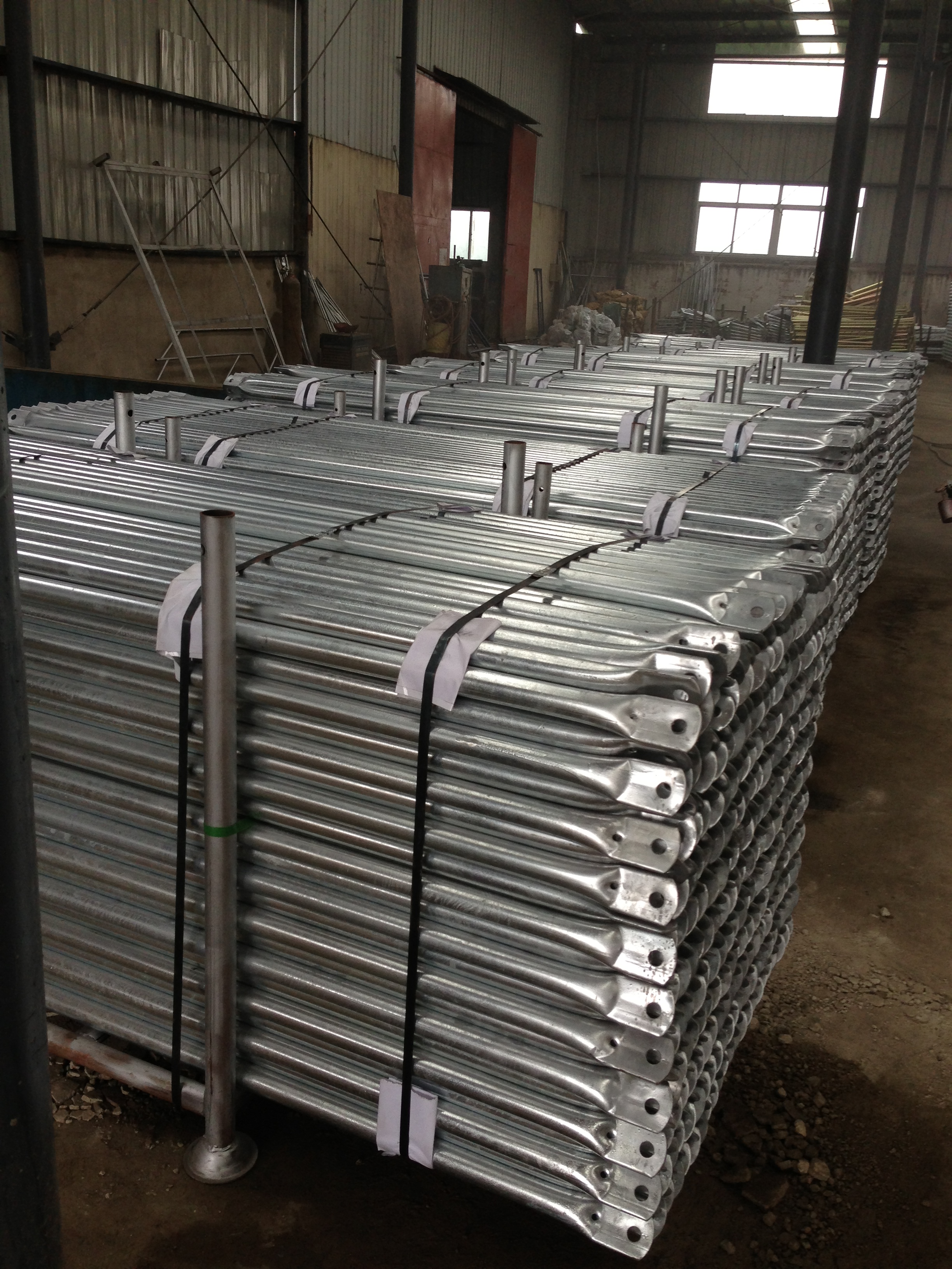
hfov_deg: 42.9
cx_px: 476
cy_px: 634
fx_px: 1210
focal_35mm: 33
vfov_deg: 55.4
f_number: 2.4
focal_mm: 4.13
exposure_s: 1/120
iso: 64
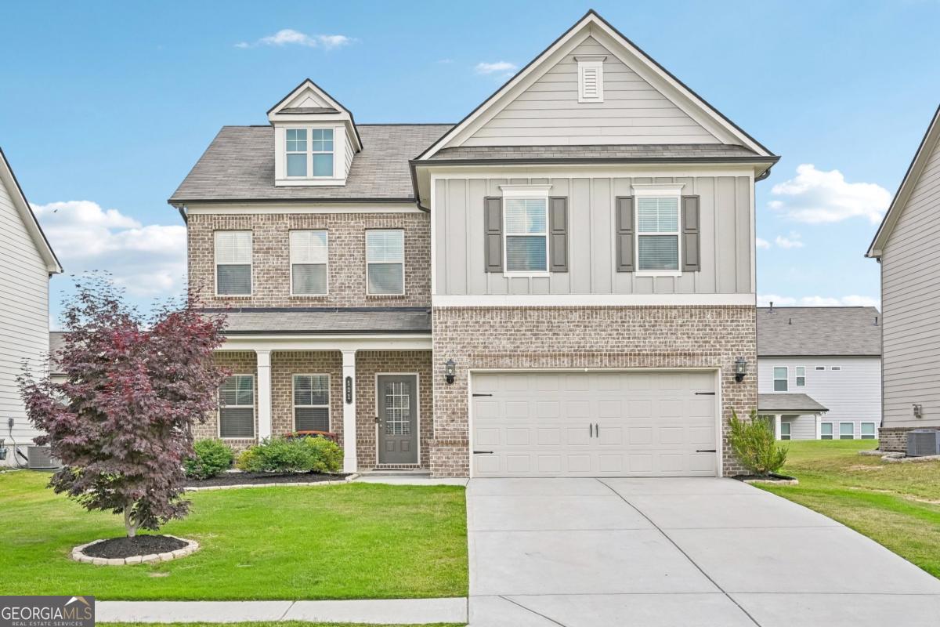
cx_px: 470
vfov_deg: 36.9
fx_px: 940
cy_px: 314
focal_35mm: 36
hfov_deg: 53.1
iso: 100
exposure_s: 1/250
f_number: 8
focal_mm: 24.5
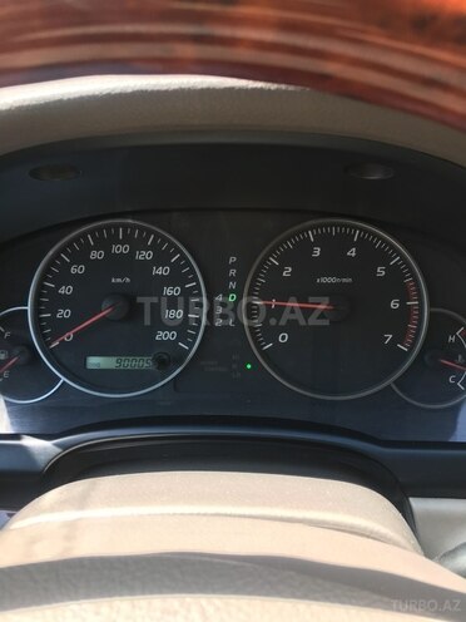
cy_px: 311
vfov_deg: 61.7
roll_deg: -0.5
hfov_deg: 48.2
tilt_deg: -15.5
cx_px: 233
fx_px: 521
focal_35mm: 29
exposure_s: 1/100
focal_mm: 4.15
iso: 25
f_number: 2.2
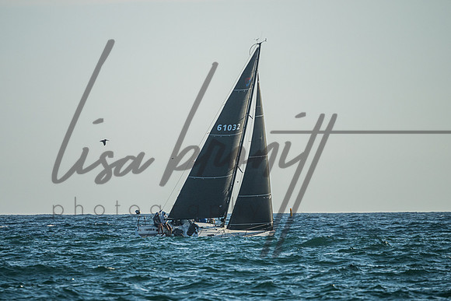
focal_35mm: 542
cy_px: 124
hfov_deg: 3.8
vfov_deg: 2.5
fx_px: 6794
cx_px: 211
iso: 400
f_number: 5.6
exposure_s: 1/5000
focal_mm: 400
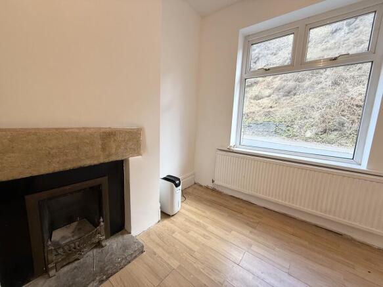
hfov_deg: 102.1
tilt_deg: -7.0
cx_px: 192
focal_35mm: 14
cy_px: 144
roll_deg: -1.9
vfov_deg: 85.7
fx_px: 155
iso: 80
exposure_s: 1/100
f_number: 2.2
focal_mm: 2.22
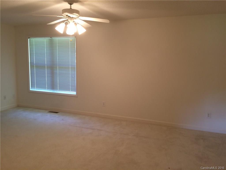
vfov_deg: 48.2
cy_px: 85
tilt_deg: -8.4
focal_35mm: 29
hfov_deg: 61.7
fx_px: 189
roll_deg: -0.9
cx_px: 113
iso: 64
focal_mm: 4.15
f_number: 2.2
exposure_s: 1/30
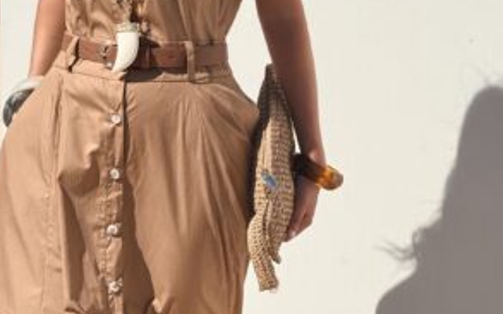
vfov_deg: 16.0
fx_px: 1110
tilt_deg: -6.2
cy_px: 76
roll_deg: -0.9
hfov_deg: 25.5
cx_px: 204
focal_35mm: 81
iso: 50
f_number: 1.78
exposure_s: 1/11364
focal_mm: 6.76
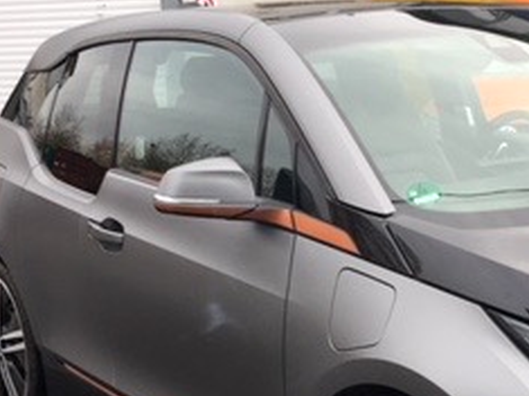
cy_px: 349
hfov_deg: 24.5
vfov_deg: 18.4
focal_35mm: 79
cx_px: 371
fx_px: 1207
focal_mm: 4.15
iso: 40
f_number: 2.2
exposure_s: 1/100
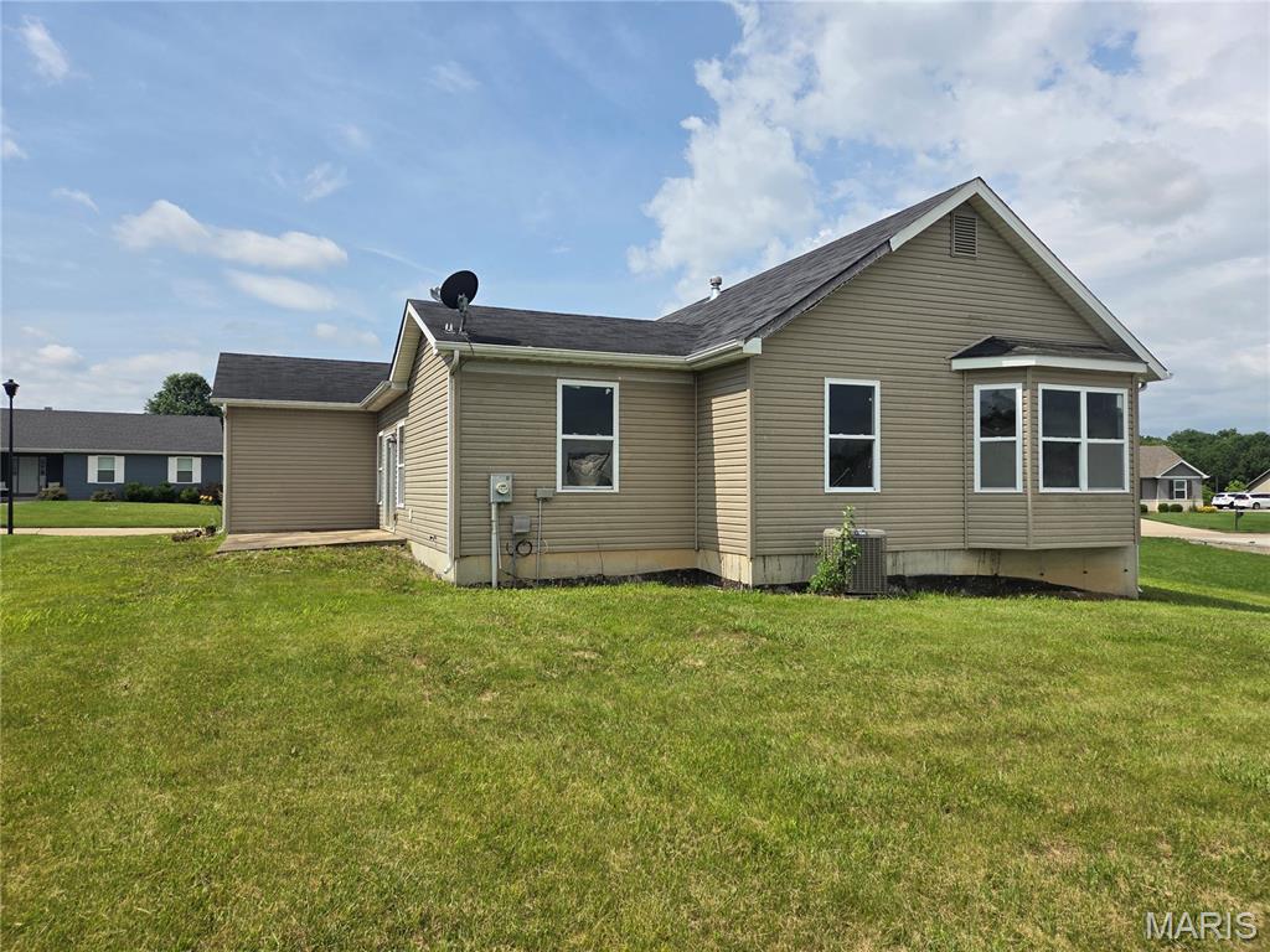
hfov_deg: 73.9
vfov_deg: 58.9
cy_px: 476
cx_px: 635
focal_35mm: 23
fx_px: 844
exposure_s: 1/7891
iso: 80
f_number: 1.8
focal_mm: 5.4
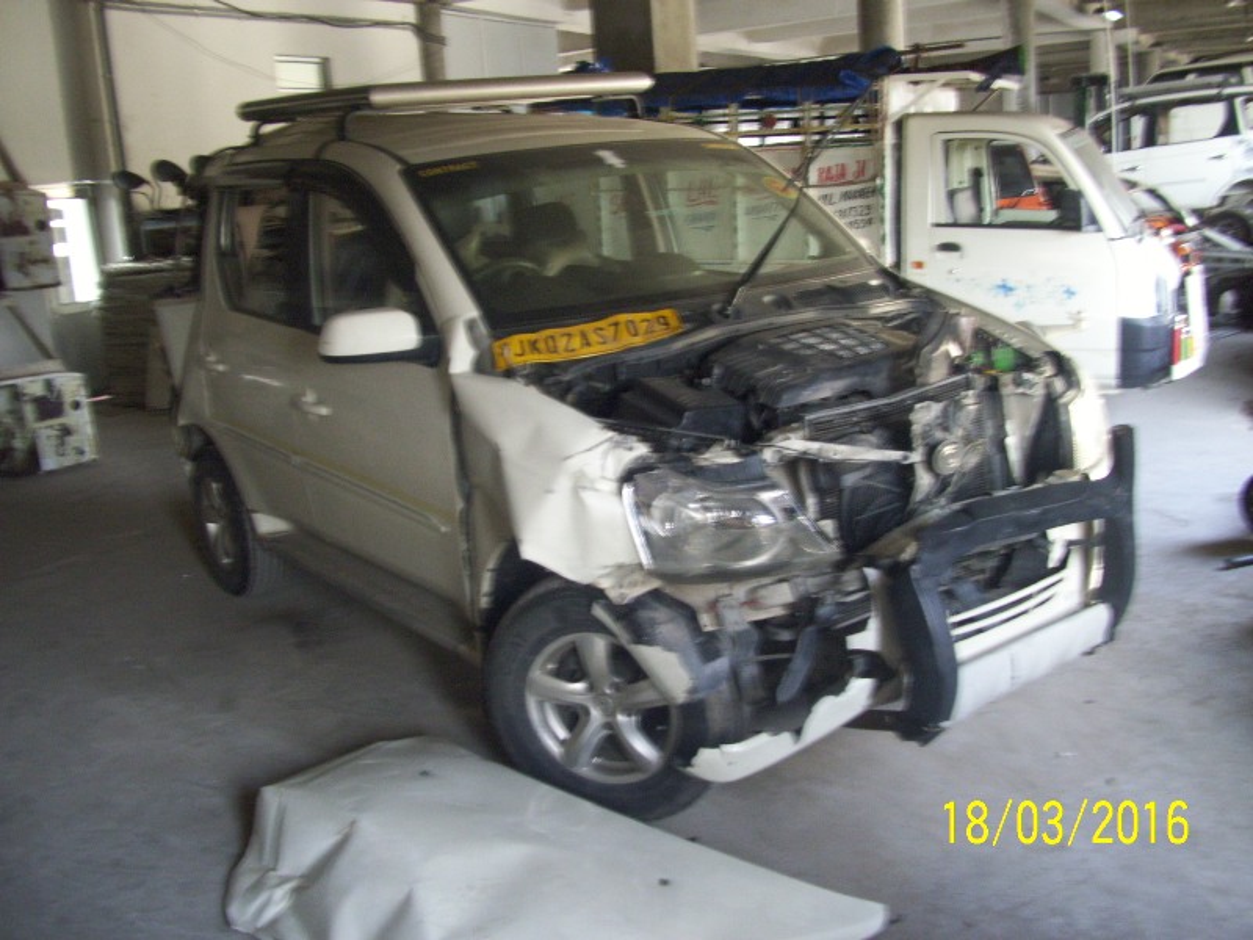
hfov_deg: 54.0
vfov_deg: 41.8
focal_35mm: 34
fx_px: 1231
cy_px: 470
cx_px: 626
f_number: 2.9
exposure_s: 1/10
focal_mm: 5.7
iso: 160
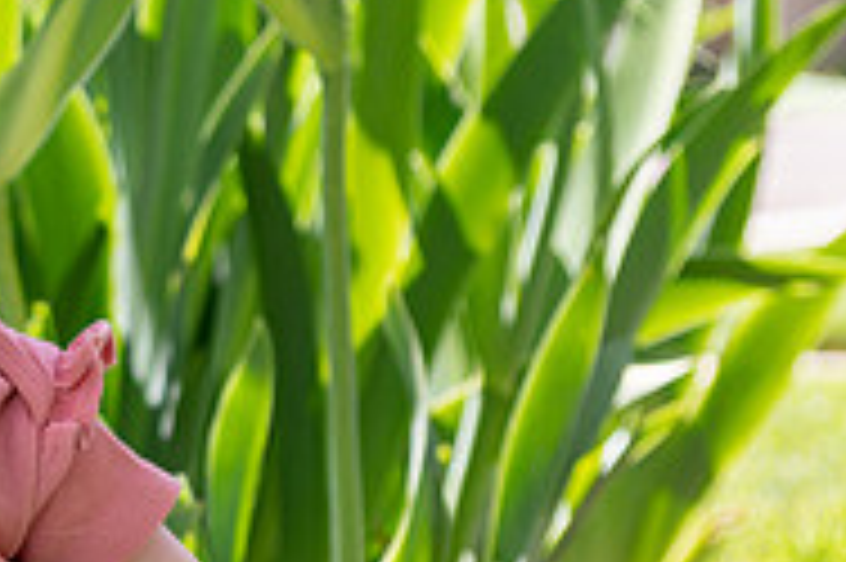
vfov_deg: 7.5
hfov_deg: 11.0
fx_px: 4273
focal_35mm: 182
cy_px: 504
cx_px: -272
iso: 100
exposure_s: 1/250
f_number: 3.2
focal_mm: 50
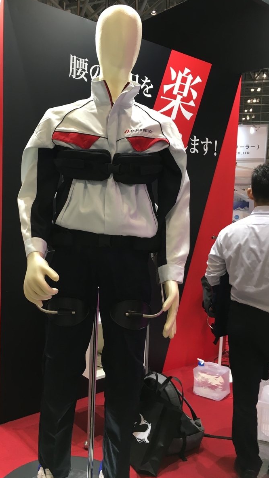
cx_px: 97
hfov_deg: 36.4
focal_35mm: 32
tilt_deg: -2.4
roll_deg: -0.9
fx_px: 406
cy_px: 238
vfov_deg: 61.0
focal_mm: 4.15
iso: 64
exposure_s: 1/30
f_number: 2.2
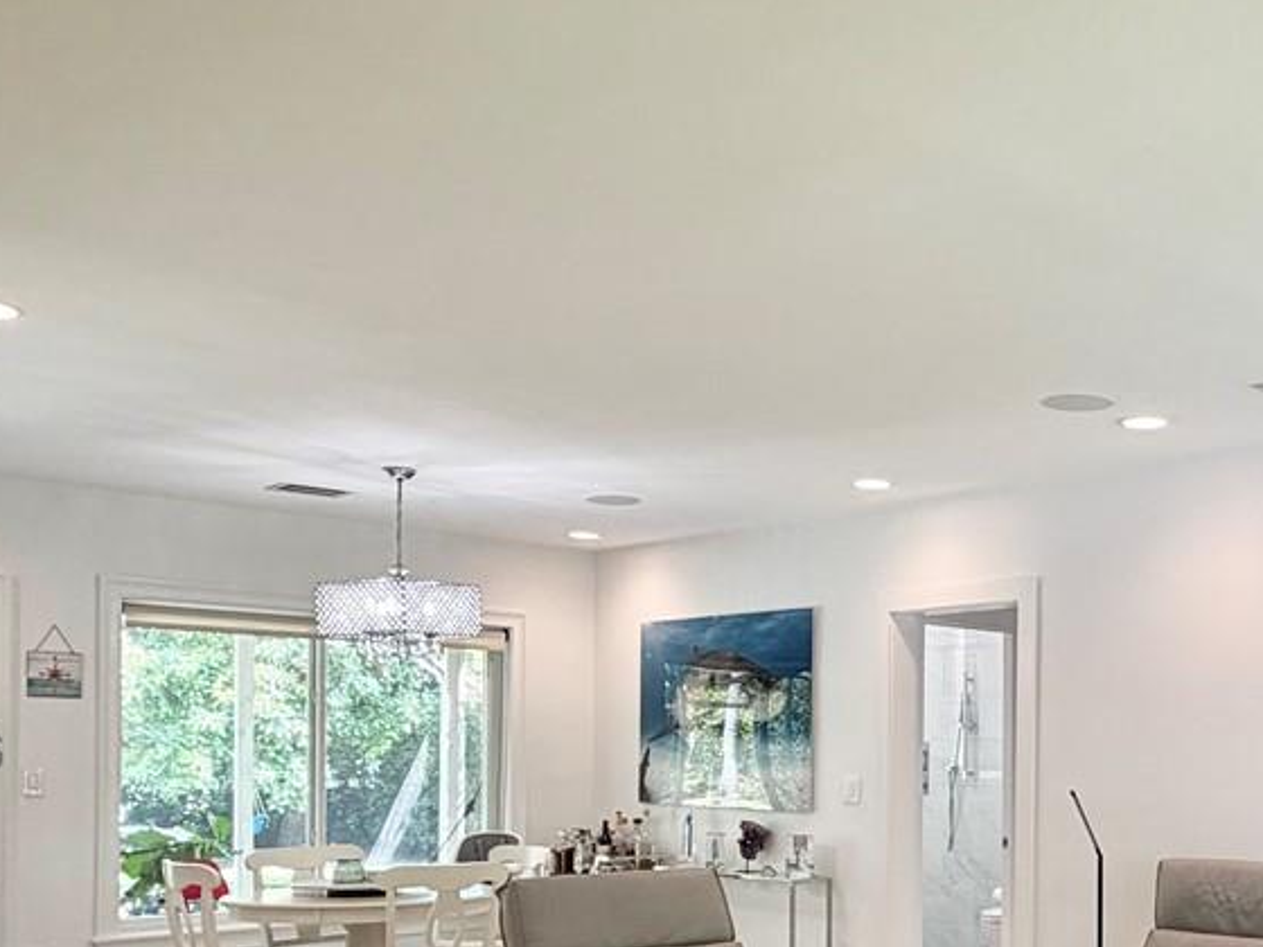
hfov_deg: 43.3
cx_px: 1103
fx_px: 1459
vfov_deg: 34.9
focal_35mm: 40
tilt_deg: -0.6
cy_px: 753
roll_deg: -0.3
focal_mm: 2.22
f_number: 2.2
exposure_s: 1/120
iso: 125
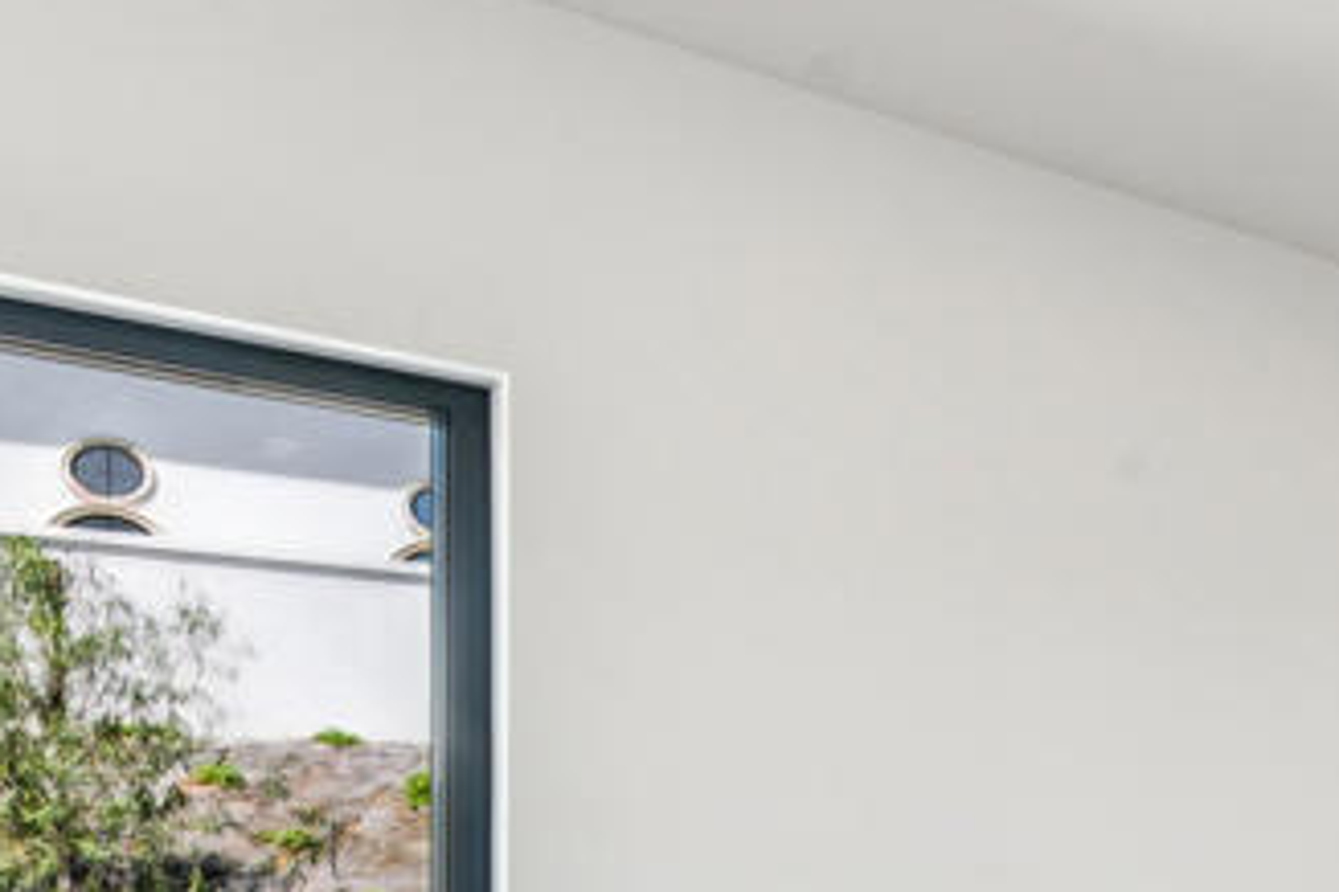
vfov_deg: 26.4
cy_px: 919
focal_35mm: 48
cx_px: 1957
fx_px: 1783
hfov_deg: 28.5
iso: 100
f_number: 13
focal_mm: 15.3
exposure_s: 1/5
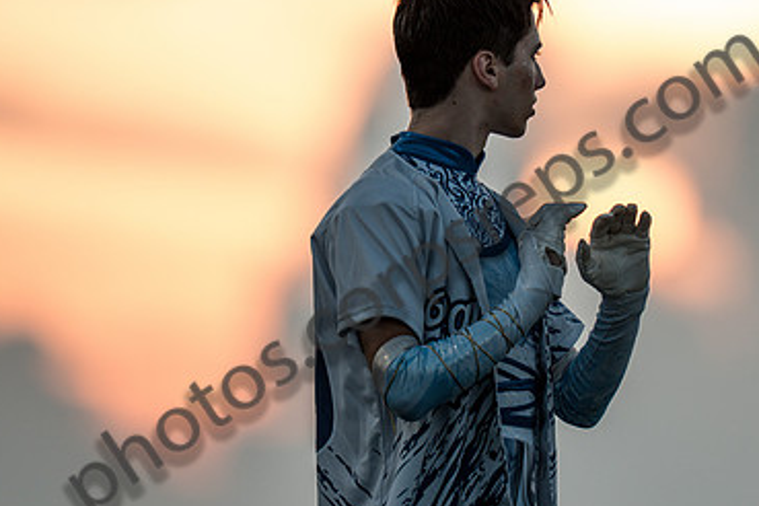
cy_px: 275
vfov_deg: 2.2
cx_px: 450
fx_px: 13260
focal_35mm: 629
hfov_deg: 3.3
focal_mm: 400
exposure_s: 1/1600
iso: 320
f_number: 2.8
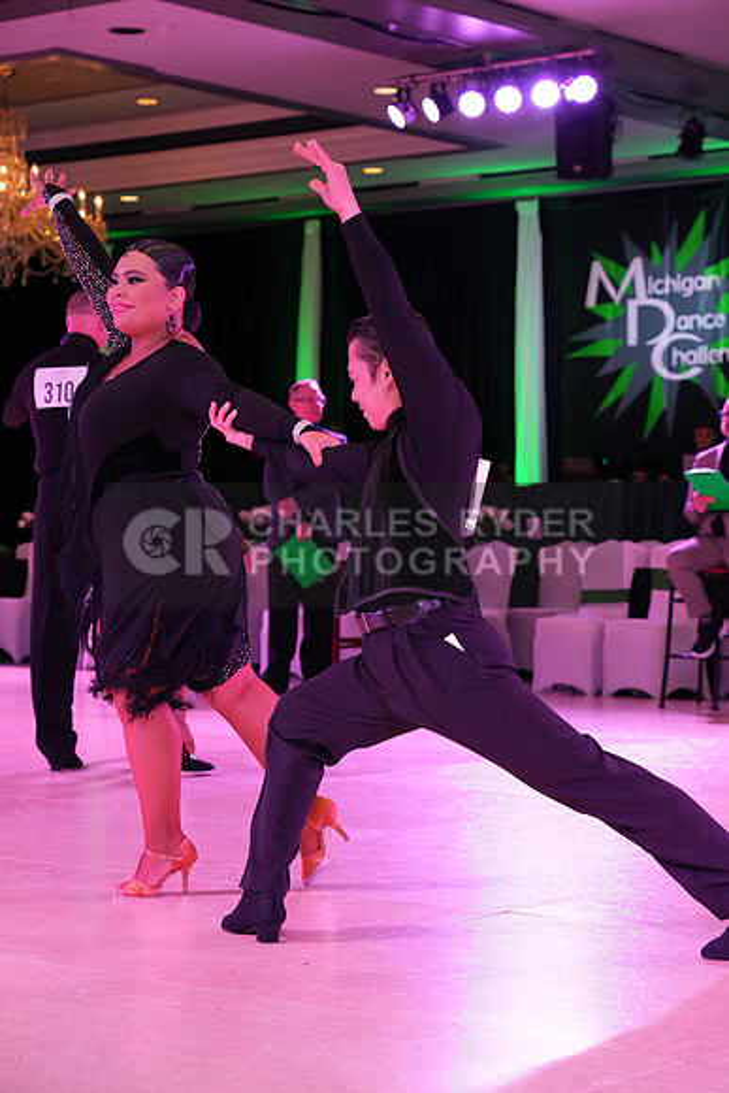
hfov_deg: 16.9
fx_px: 2459
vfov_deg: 25.1
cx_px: 364
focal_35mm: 81
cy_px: 546
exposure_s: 1/250
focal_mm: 81
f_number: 5.6
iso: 2500
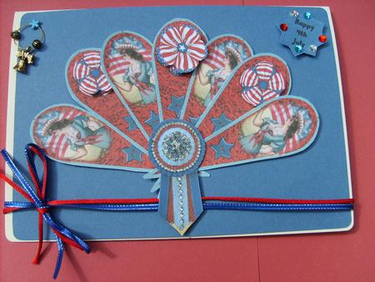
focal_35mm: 35
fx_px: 379
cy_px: 141
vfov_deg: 40.7
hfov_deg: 52.6
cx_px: 188
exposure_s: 1/500
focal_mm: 5.8
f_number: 2.8
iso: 50
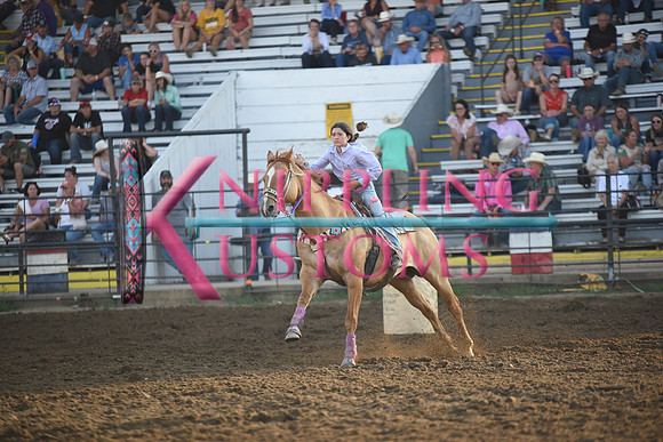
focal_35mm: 200
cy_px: 221
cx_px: 332
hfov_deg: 10.3
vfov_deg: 6.9
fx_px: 3684
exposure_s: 1/4000
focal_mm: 200
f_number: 2.8
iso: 1600
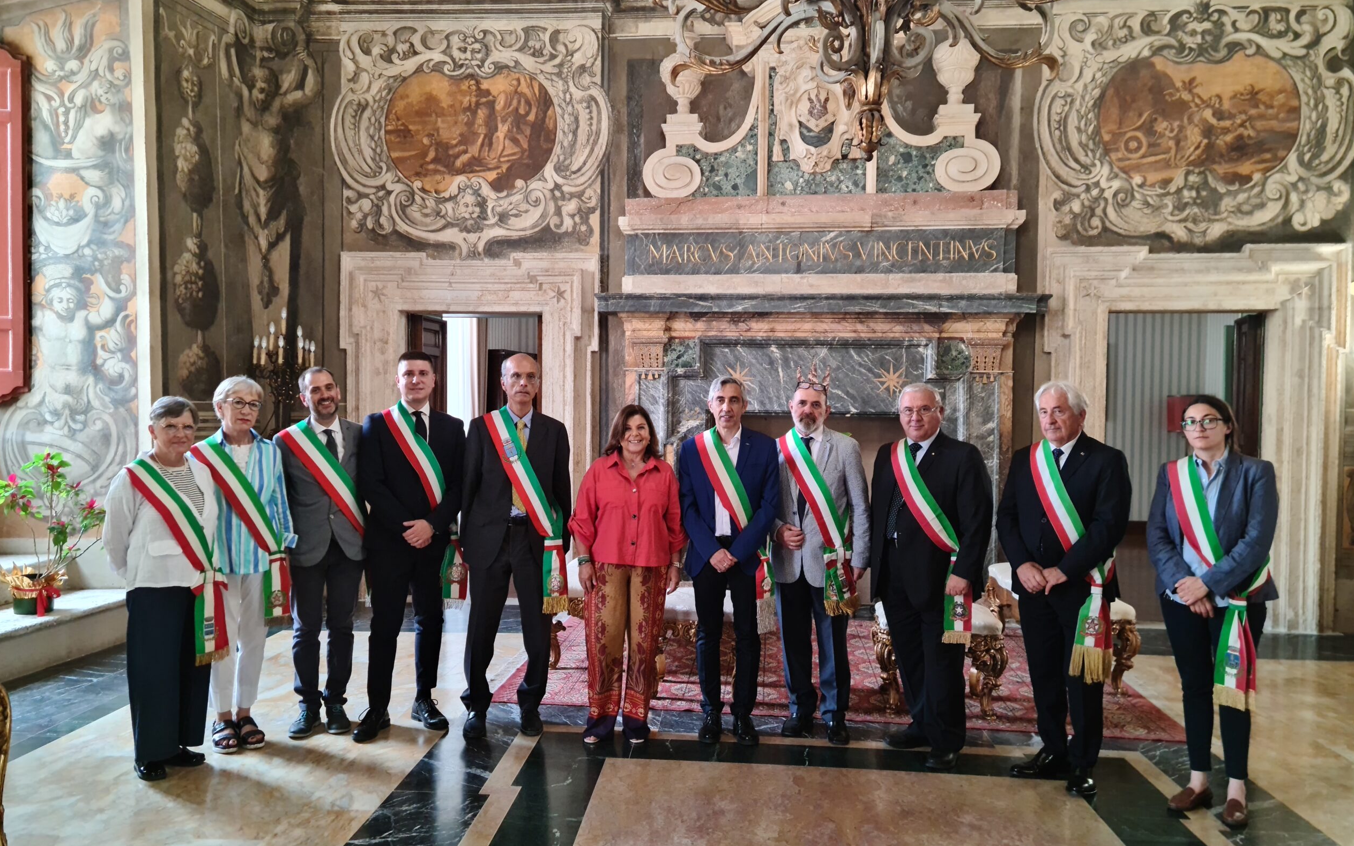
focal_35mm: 29
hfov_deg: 64.6
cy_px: 422
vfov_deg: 43.2
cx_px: 683
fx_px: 1070
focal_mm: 5.9
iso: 320
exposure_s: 1/50
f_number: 2
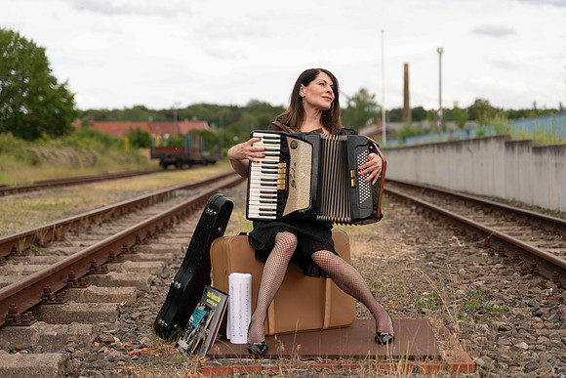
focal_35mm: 65
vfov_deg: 20.9
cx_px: 283
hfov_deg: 31.0
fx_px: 1022
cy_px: 189
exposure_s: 1/800
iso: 64
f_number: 2.8
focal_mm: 65
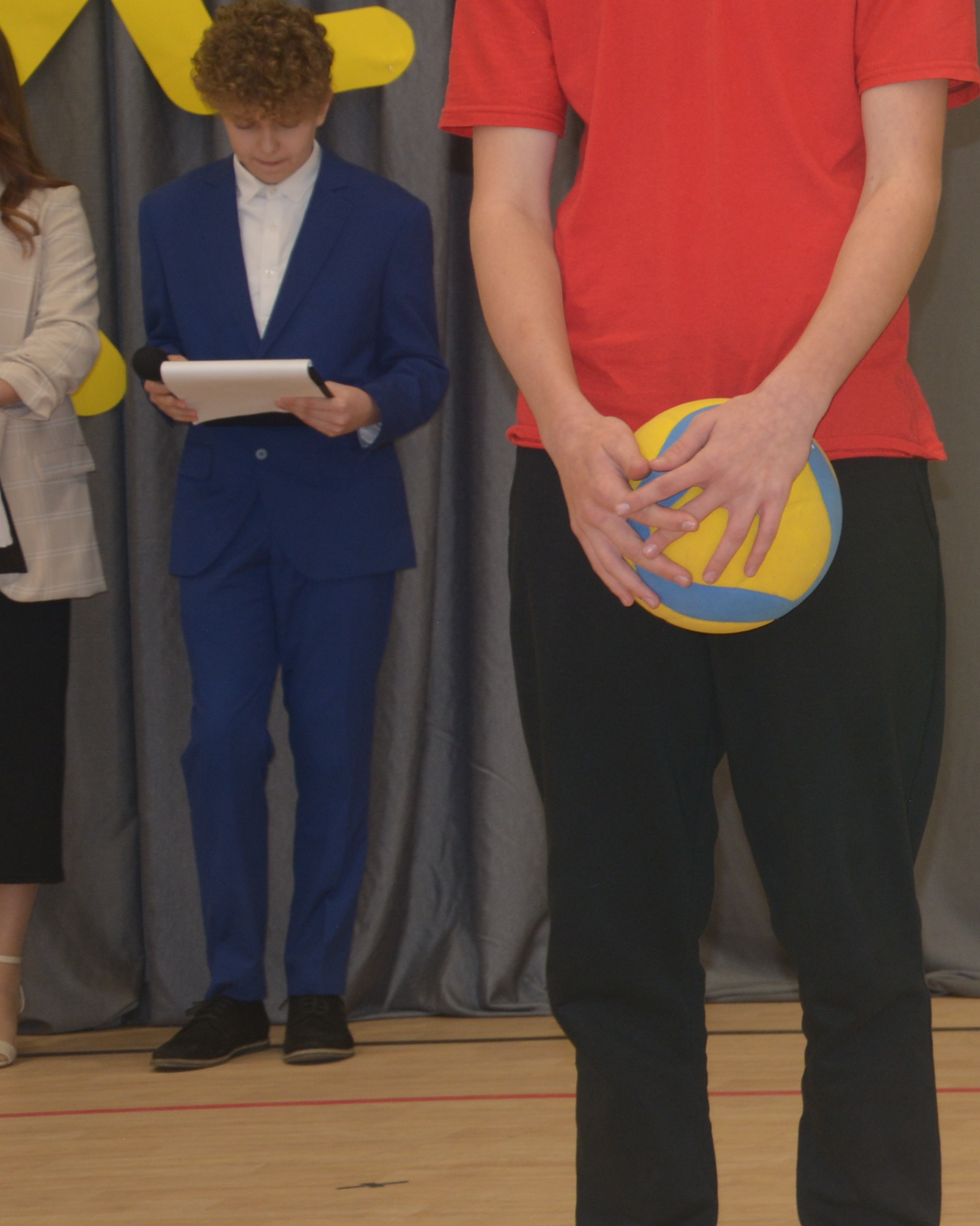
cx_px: 1739
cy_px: 377
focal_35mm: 147
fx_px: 5346
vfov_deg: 13.1
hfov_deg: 9.9
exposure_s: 1/30
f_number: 4.5
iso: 250
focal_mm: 35
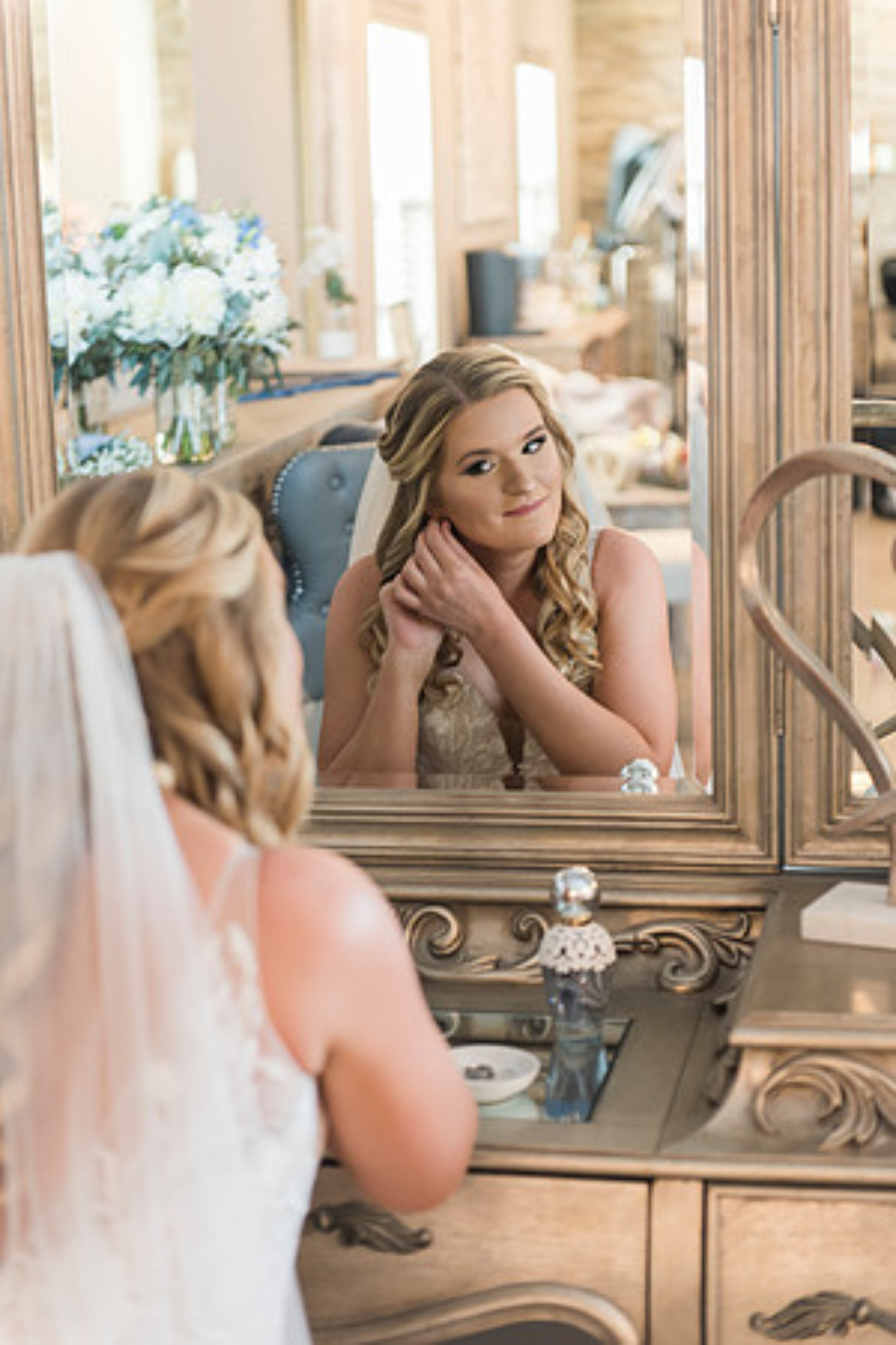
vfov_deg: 28.8
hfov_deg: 19.5
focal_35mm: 70
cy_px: 672
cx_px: 448
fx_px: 2613
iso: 1000
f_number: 2.8
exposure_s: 1/50
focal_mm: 70
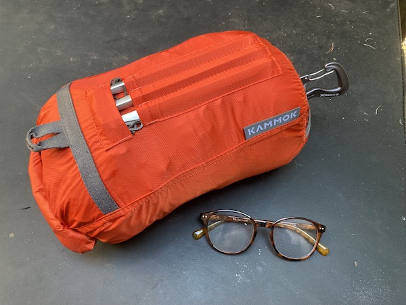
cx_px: 203
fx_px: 328
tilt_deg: -57.7
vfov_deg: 49.7
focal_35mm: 28
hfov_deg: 63.4
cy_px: 152
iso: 160
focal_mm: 3.99
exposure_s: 1/60
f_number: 1.8
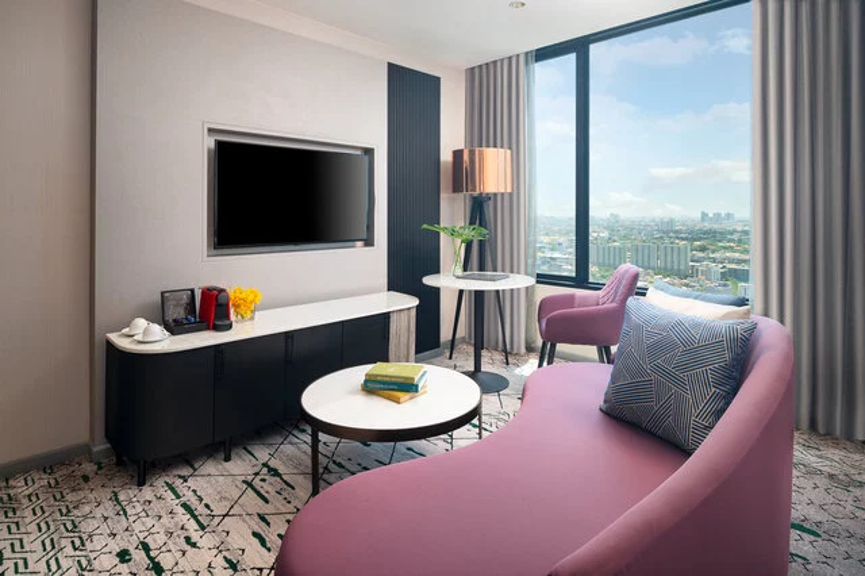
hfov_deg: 86.9
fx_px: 456
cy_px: 288
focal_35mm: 19
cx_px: 432
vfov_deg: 64.5
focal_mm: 19
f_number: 8
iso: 320
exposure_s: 1/50
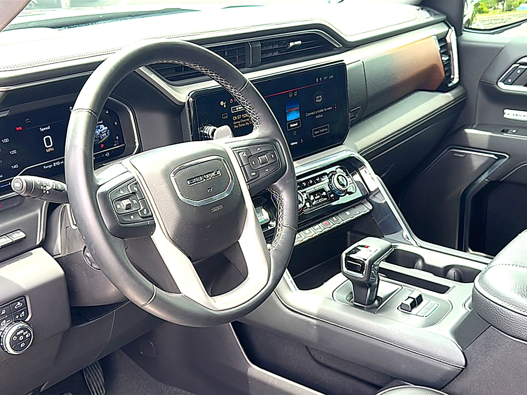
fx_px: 579
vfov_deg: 37.7
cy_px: 198
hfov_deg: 49.0
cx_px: 264
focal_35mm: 38
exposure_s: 1/259
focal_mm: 6.86
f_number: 1.78
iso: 80
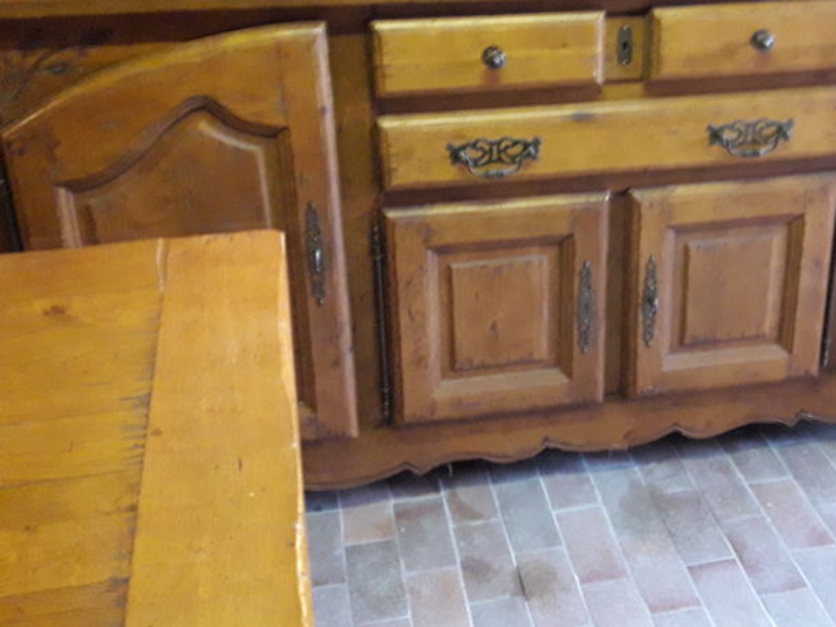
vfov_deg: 31.4
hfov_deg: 40.7
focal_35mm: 46
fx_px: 1111
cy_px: 240
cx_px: 555
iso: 320
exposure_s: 1/17
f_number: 1.9
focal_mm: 3.7
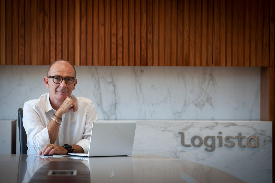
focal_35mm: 125
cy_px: 92
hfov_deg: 16.4
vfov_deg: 11.0
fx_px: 954
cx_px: 138
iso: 500
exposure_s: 1/125
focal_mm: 125
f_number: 6.3
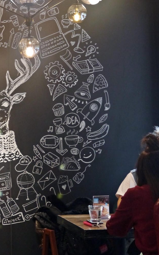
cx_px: 17
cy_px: 88
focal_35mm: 92
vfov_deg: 22.5
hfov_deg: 14.1
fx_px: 638
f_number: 5.2
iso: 1000
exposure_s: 1/60
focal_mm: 27
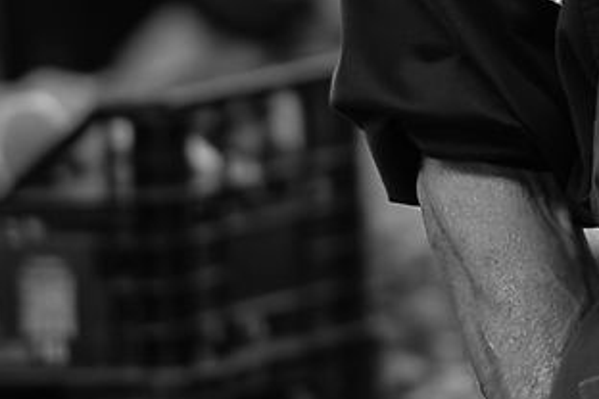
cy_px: -419
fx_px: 13427
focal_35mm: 807
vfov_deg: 1.7
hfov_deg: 2.5
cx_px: 937
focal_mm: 105
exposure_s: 1/1250
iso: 100
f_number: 1.4
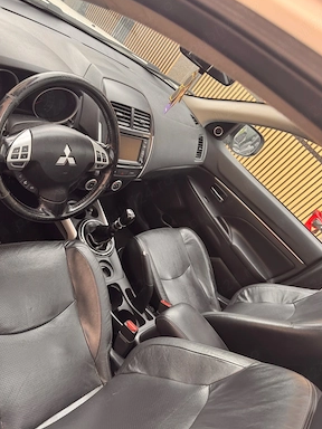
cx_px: 159
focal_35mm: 25
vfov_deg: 69.4
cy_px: 216
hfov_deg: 54.9
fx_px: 310
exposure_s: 1/121
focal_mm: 6.76
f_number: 1.78
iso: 100
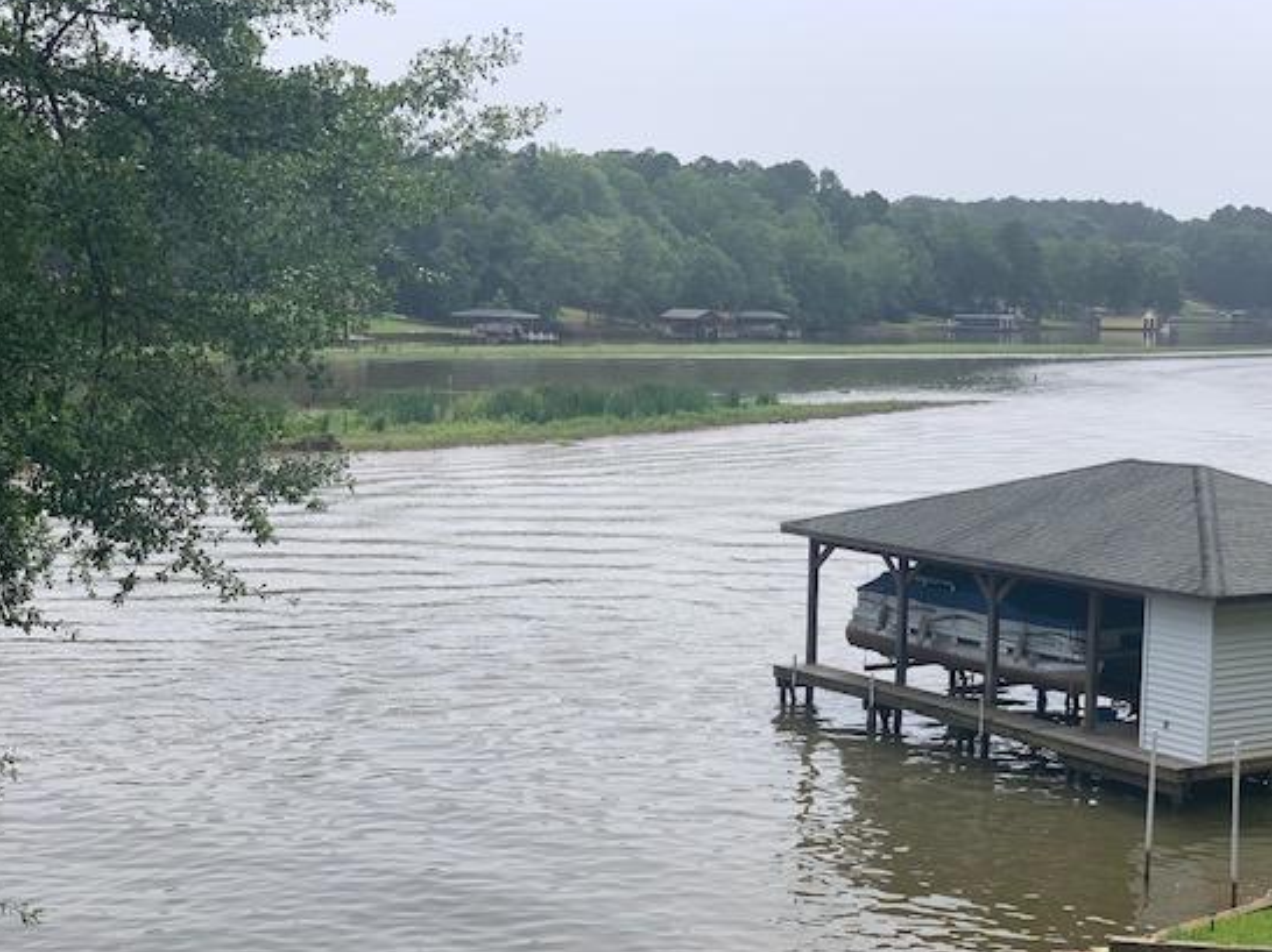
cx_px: 694
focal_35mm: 61
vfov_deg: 24.0
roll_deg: -1.7
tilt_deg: -4.5
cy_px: 524
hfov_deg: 31.7
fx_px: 2241
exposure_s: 1/1170
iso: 16
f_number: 2.4
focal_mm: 6
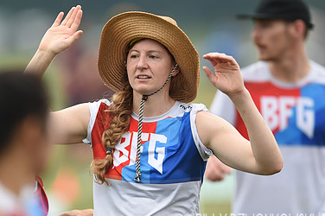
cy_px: 89
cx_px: 134
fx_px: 5565
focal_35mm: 617
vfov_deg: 2.2
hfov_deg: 3.3
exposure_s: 1/1250
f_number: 2.8
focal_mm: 400
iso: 400
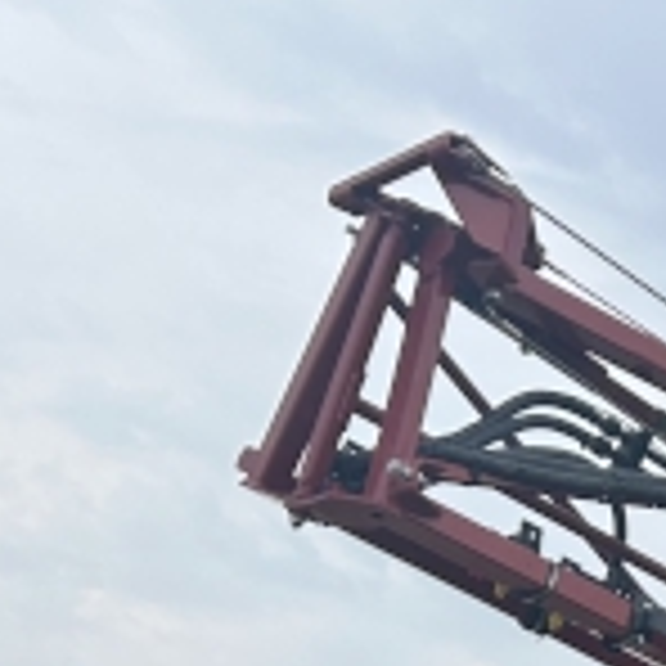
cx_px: 1300
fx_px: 2699
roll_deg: +0.5
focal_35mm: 124
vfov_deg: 13.1
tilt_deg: +3.6
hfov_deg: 12.5
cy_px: 1094
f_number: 1.5
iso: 50
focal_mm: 5.7
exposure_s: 1/1669
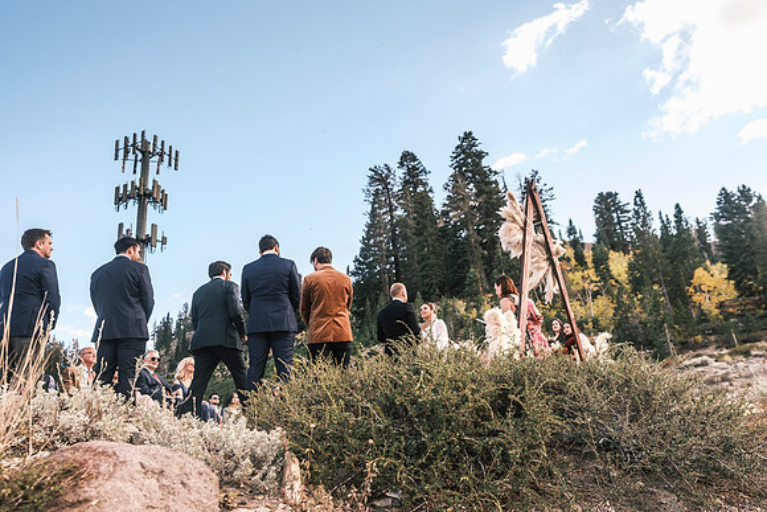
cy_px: 256
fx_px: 575
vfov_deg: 48.0
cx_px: 384
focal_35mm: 27
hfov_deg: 67.4
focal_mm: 18
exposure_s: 1/480
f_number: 3.2
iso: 400
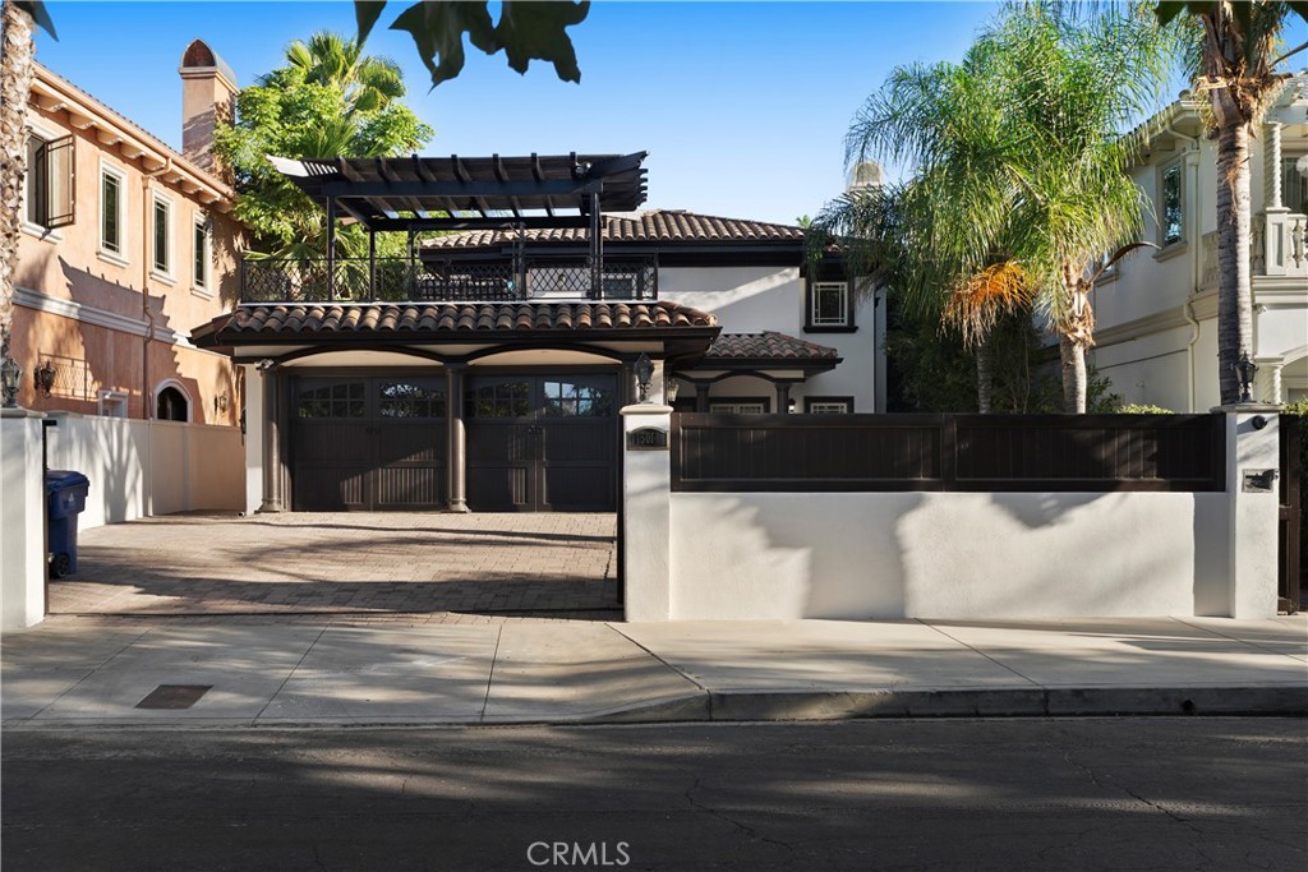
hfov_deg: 54.4
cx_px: 654
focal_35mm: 35
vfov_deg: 37.9
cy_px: 436
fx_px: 1272
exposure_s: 1/30
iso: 80
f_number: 8
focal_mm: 35
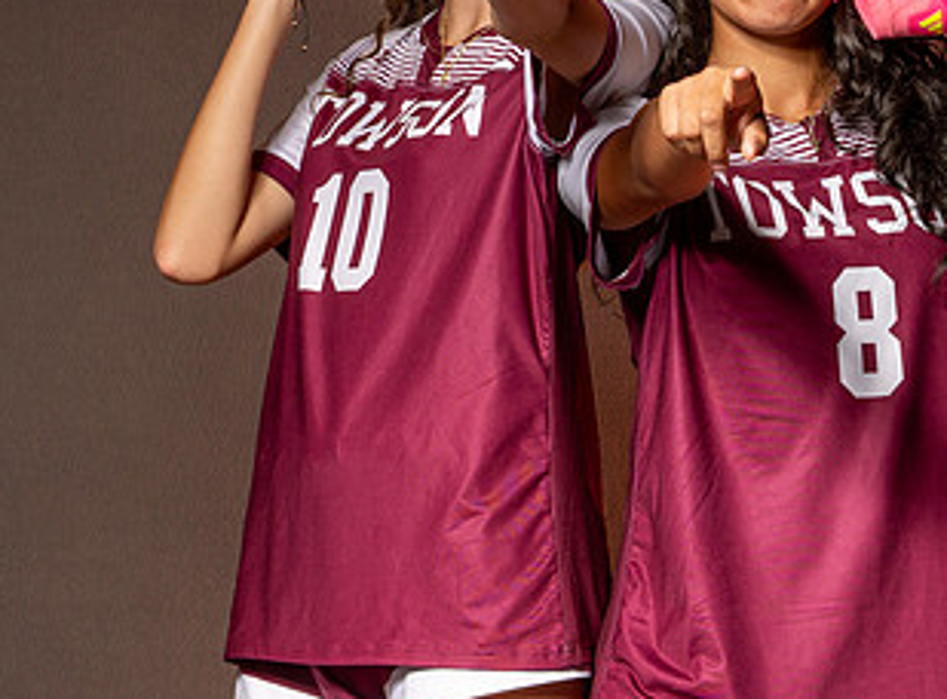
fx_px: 5059
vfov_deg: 7.9
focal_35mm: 186
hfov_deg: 10.7
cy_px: 7
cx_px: 559
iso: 80
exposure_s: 1/200
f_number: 10
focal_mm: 58
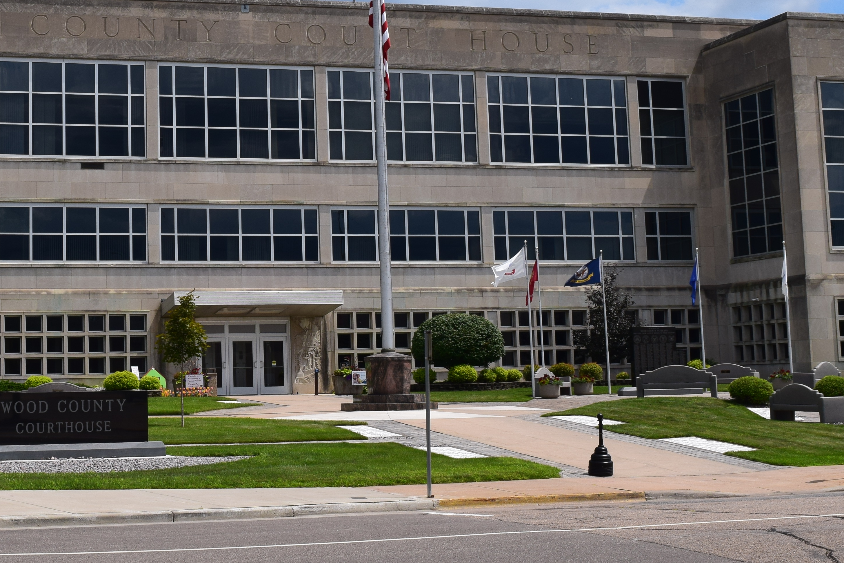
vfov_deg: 19.9
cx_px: 212
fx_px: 1594
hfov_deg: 29.2
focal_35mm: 68
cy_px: 167
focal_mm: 22
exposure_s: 1/500
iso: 200
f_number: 11
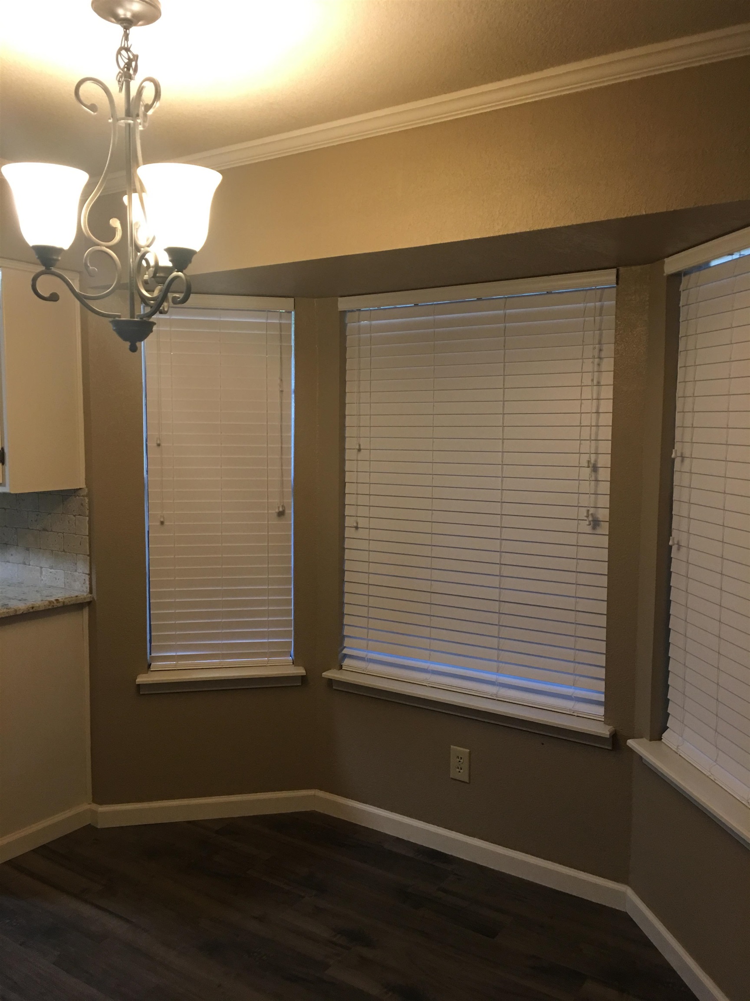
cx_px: 375
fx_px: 838
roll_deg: -0.3
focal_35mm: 29
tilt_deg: -3.6
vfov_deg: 61.7
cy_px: 500
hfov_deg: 48.2
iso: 64
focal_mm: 4.15
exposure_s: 1/15
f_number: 2.2
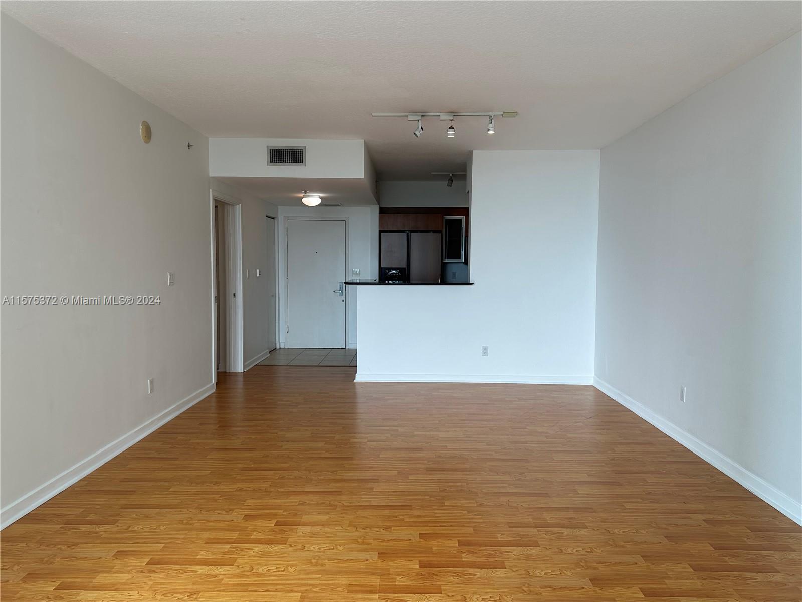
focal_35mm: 24
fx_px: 556
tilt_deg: -3.2
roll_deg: -0.5
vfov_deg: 56.8
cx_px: 401
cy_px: 301
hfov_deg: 71.6
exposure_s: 1/245
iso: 80
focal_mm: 6.86
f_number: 1.78
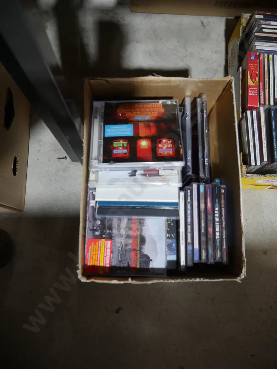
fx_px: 299
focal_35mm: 28
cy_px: 184
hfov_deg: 49.7
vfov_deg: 63.4
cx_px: 138
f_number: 3.5
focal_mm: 14
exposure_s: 1/60
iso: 320
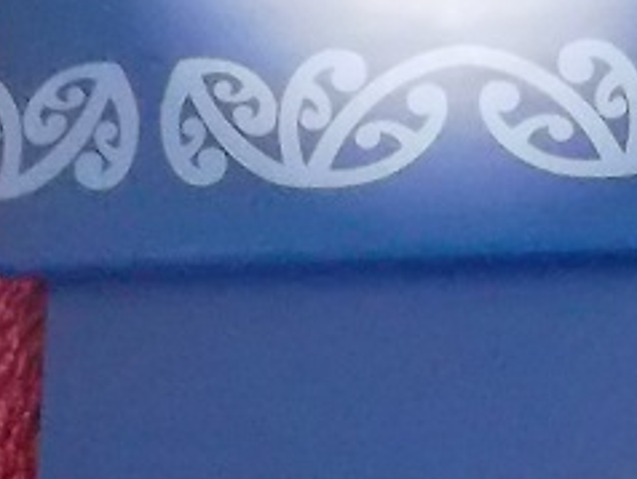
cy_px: 731
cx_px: 827
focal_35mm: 94
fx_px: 1732
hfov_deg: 19.3
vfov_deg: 14.6
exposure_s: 1/12
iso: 640
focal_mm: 4.1
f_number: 3.3
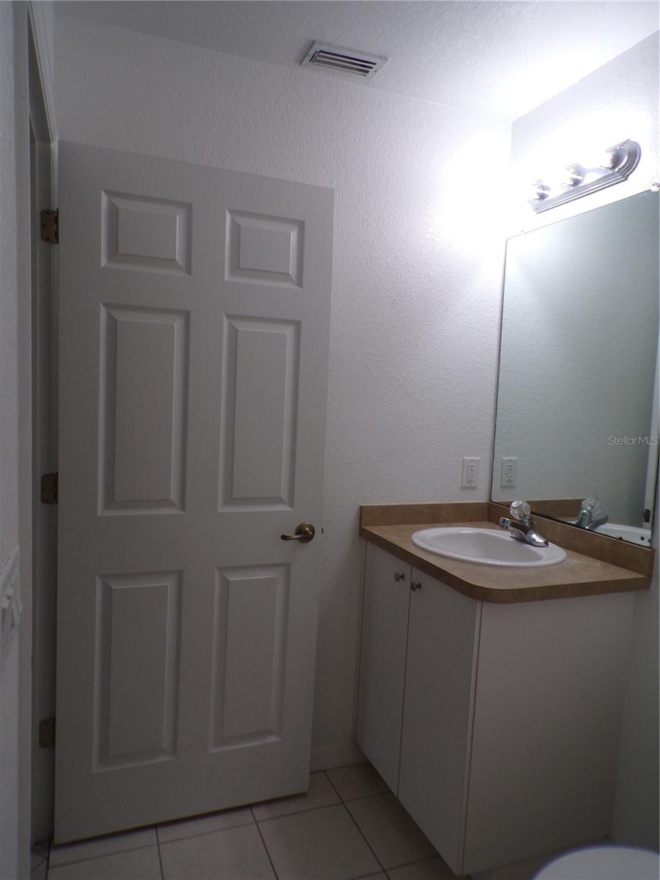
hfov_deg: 56.8
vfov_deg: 71.6
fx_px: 610
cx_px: 330
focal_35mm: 24
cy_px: 440
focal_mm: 4.3
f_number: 4.3
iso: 97
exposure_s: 1/34
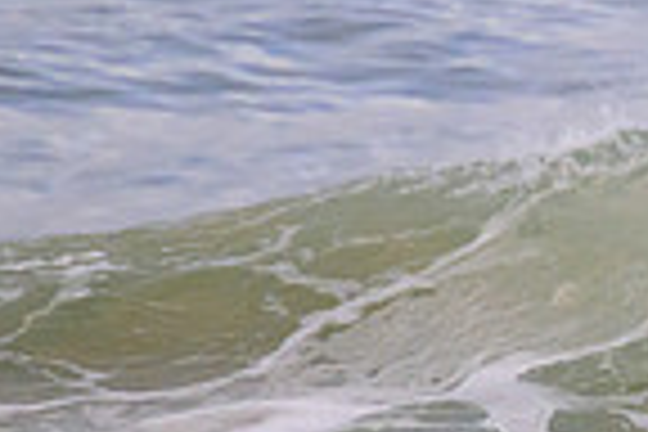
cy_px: 236
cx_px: 1215
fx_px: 60511
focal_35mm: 3362
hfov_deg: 0.6
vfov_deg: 0.4
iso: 2200
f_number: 11
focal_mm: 800
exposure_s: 1/2000
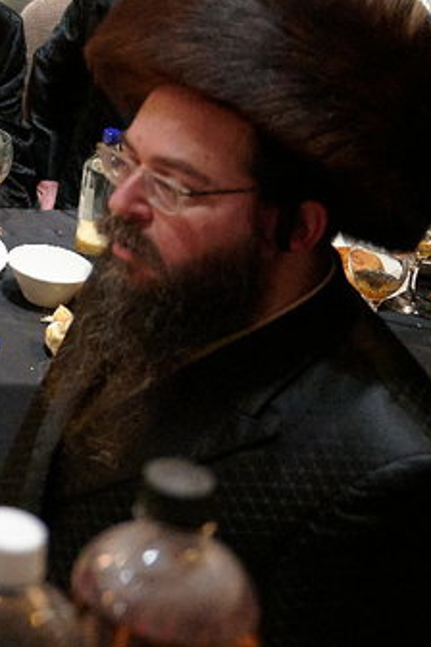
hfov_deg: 8.9
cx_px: -879
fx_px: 2245
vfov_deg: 15.6
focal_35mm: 125
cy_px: -188
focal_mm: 30
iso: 4000
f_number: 3.2
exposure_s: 1/200
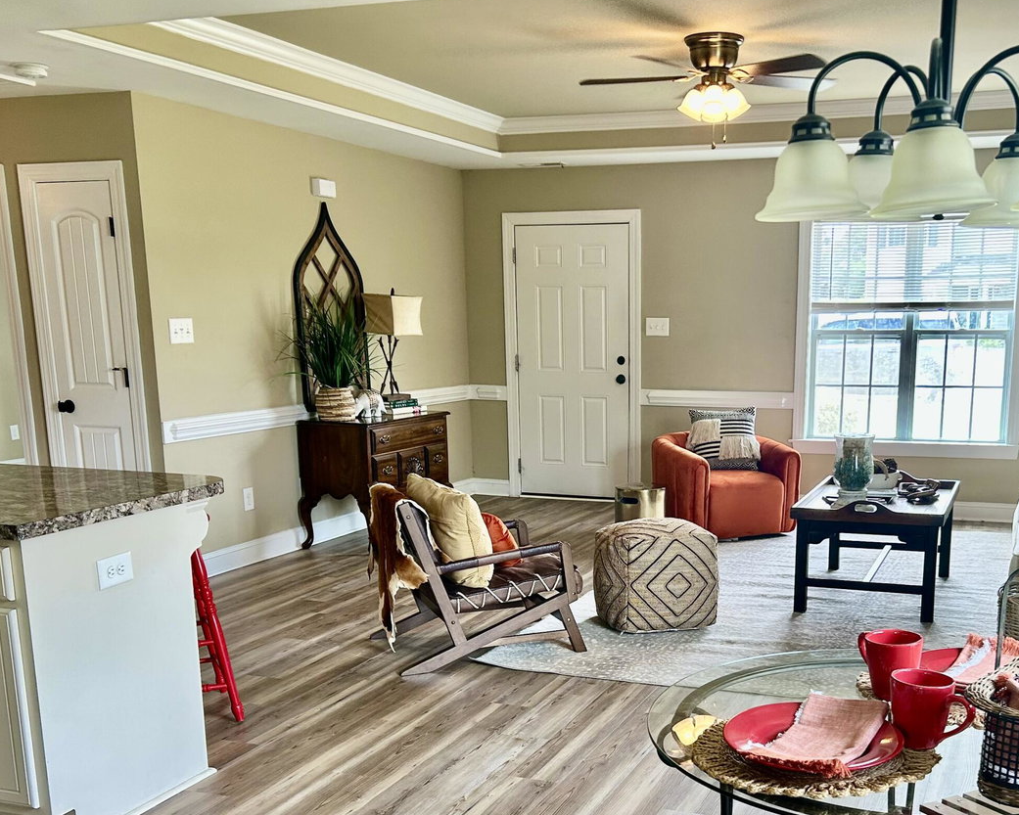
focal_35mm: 39
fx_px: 1176
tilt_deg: -11.7
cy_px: 580
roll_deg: +0.5
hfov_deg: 46.3
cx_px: 650
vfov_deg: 37.6
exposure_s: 1/120
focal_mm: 5.7
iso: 100
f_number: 1.5
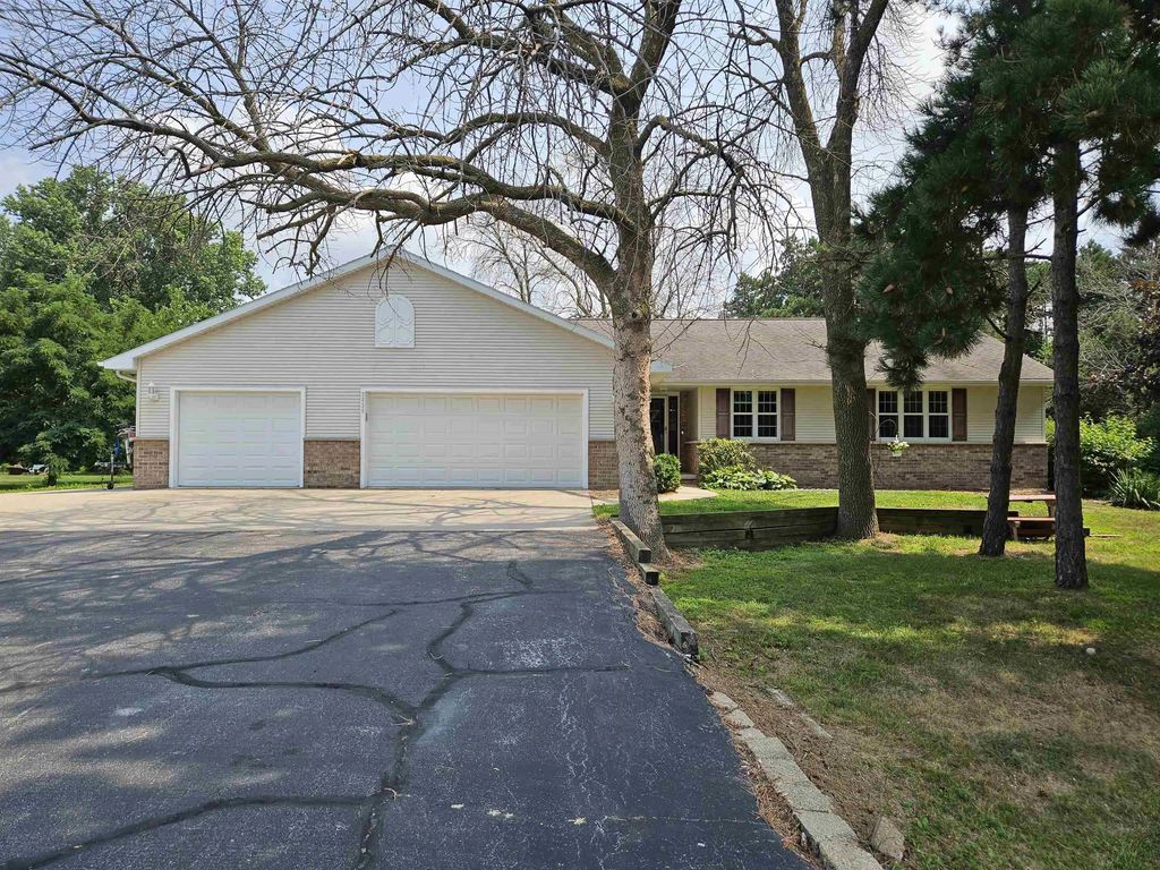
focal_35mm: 23
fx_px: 771
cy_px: 435
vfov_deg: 58.9
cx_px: 580
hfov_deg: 73.9
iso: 25
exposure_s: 1/1269
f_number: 1.8
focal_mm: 5.4
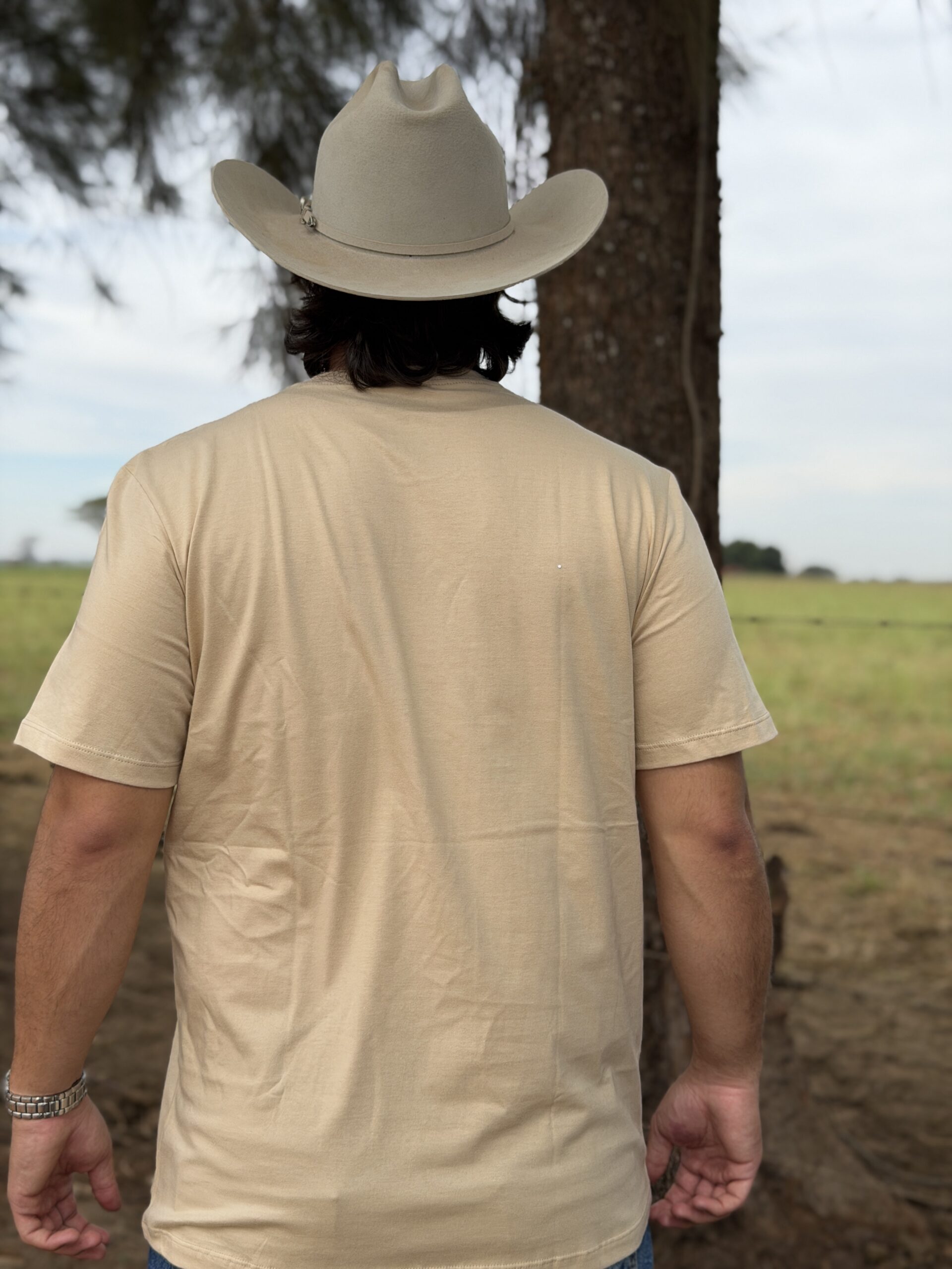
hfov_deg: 30.3
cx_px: 476
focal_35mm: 48
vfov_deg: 39.7
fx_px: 1760
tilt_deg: -2.1
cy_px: 634
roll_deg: -1.9
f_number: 1.78
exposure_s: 1/3891
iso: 64
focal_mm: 6.76
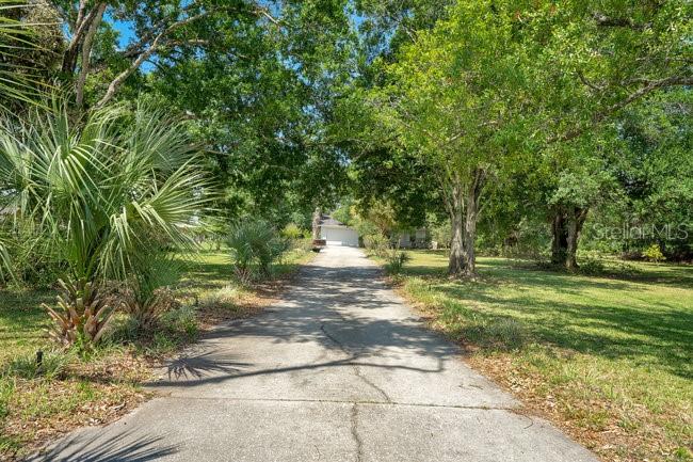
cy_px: 231
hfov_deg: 78.6
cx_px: 346
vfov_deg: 57.2
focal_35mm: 22
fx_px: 423
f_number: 9
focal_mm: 22
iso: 100
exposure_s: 1/125
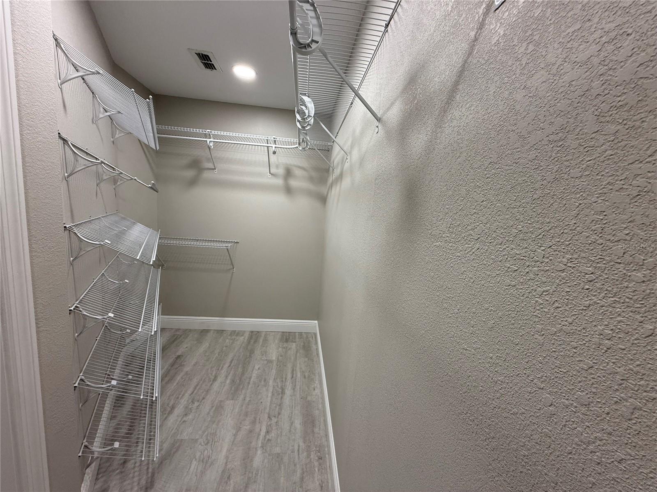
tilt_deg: -7.8
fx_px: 266
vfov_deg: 85.7
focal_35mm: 14
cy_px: 246
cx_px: 328
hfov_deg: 102.1
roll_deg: -4.0
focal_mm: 2.22
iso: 160
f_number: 2.2
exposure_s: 1/120
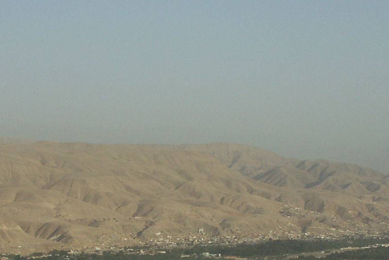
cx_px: 185
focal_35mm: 109
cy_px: 260
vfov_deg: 12.4
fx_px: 1178
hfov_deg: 18.8
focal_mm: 12.37
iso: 100
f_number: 8
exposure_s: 1/500
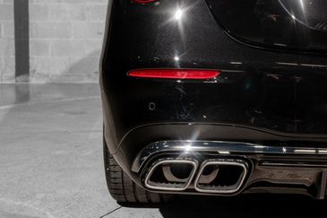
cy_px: 47
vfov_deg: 17.1
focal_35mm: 79
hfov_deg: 25.6
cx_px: 215
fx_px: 717
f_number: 6.3
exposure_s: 1/50
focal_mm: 45
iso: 320
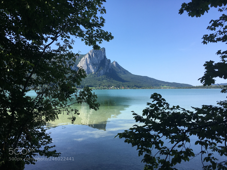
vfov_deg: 48.2
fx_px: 190
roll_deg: +0.6
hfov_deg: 61.7
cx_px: 114
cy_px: 85
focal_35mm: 29
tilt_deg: +0.8
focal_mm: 4.15
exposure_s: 1/1012
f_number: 2.2
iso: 25
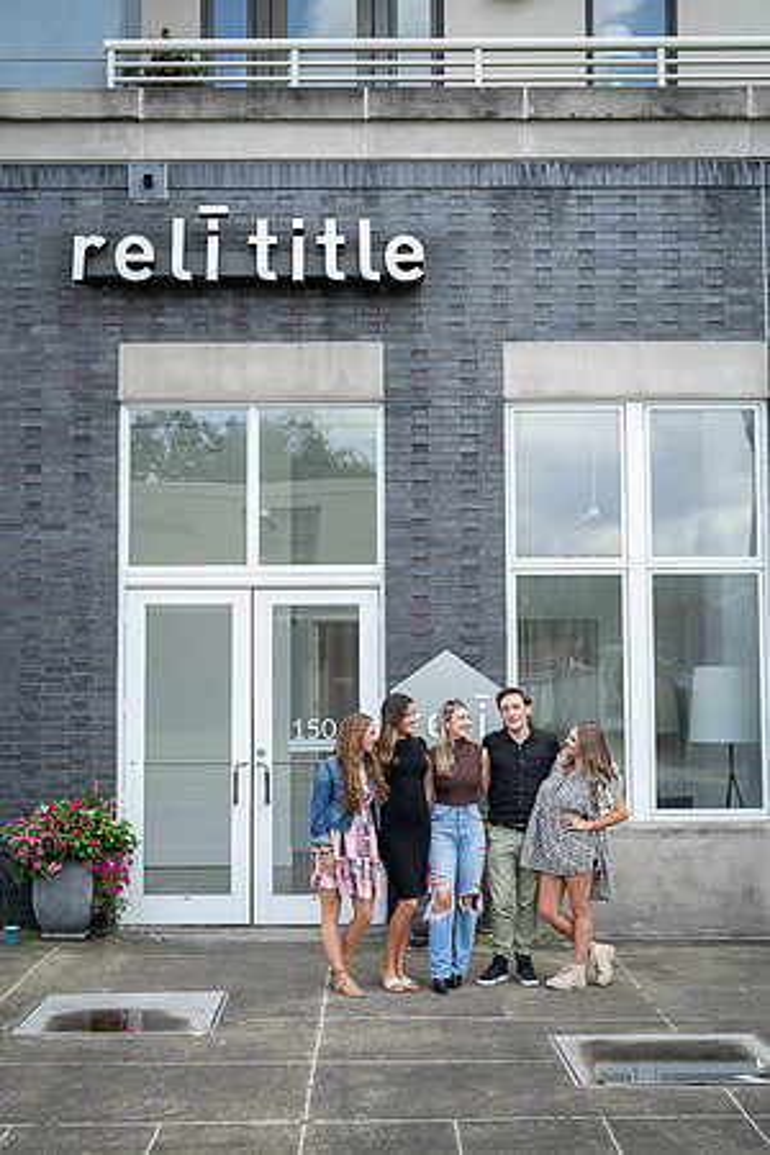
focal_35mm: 50
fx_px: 1604
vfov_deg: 39.6
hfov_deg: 27.0
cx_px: 385
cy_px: 578
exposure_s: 1/160
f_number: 4
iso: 100
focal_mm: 50
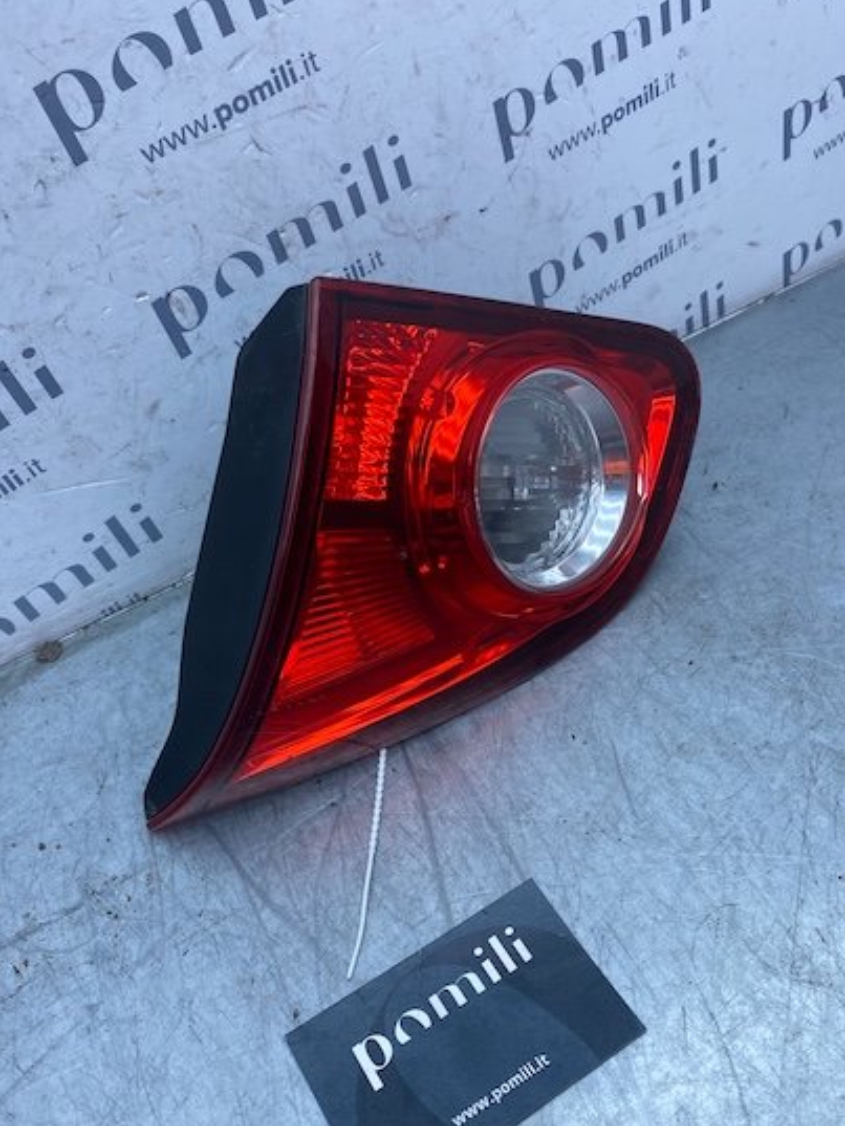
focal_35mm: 31
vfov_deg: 58.3
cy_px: 591
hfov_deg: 45.5
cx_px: 434
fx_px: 1009
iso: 32
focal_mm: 4.25
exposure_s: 1/799
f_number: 1.8
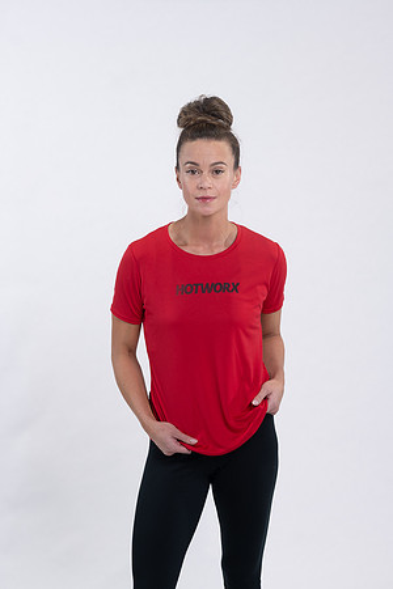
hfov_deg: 16.1
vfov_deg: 23.9
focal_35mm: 85
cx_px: 196
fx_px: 1392
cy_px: 294
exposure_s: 1/125
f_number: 4
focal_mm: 85
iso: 200
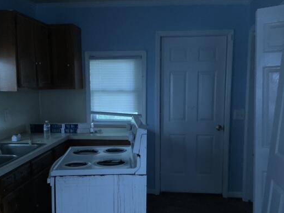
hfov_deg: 51.4
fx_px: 295
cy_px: 123
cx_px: 144
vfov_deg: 39.6
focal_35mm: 36
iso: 200
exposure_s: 1/40
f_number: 1.8
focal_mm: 3
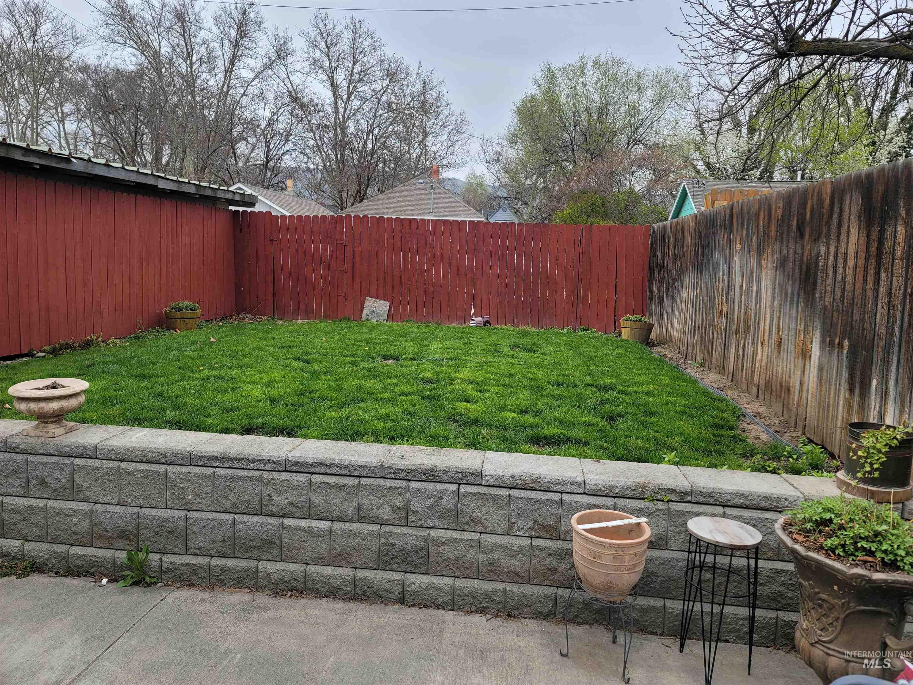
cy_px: 342
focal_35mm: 25
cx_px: 456
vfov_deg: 54.9
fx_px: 659
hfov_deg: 69.4
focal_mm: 7
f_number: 1.8
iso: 20
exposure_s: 1/456
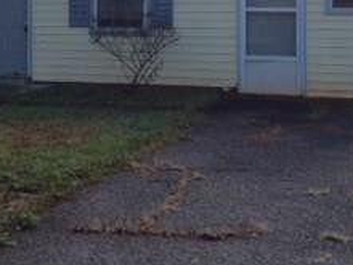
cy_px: -2
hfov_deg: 19.1
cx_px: 88
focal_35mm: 102
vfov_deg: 14.3
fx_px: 1040
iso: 50
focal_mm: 4.28
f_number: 2.4
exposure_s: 1/250
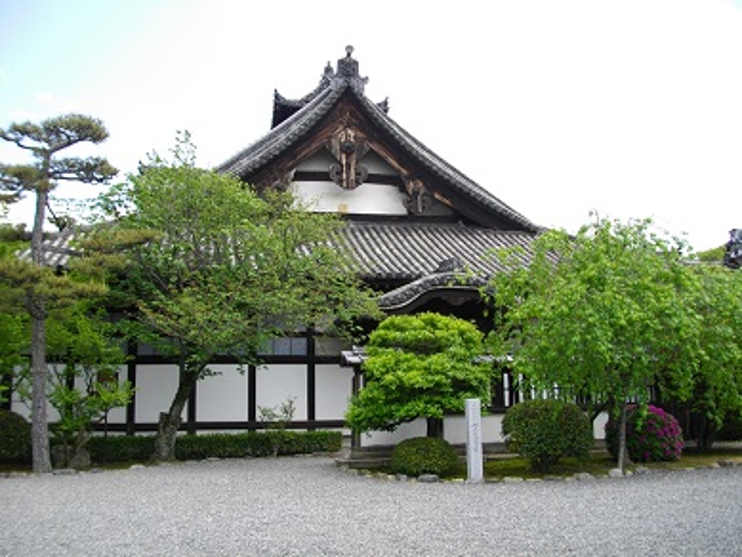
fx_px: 686
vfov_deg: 44.2
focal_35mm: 32
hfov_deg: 56.8
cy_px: 278
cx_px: 371
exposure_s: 1/400
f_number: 2.9
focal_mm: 5.7
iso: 100
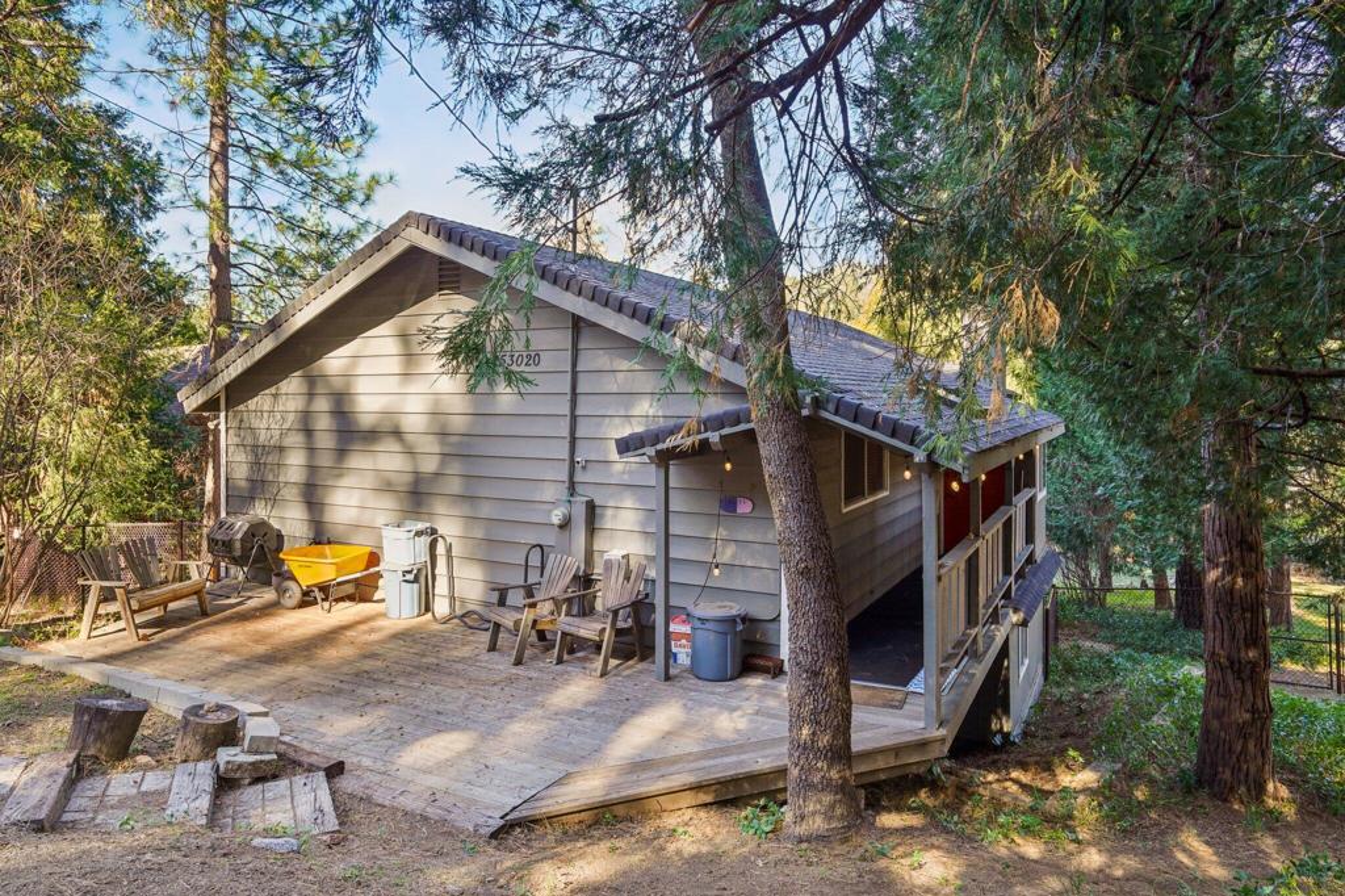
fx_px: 822
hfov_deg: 78.6
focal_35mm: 22
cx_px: 672
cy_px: 448
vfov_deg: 57.2
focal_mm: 22
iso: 200
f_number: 8
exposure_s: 1/30
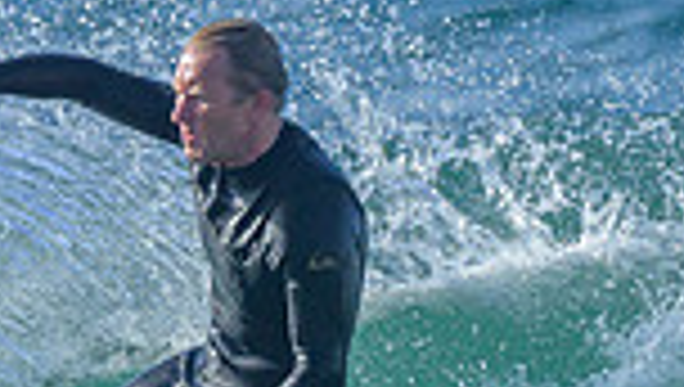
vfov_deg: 0.3
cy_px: 674
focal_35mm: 4396
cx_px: 153
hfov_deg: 0.5
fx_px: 79842
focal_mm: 800
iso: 250
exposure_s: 1/2000
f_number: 6.3
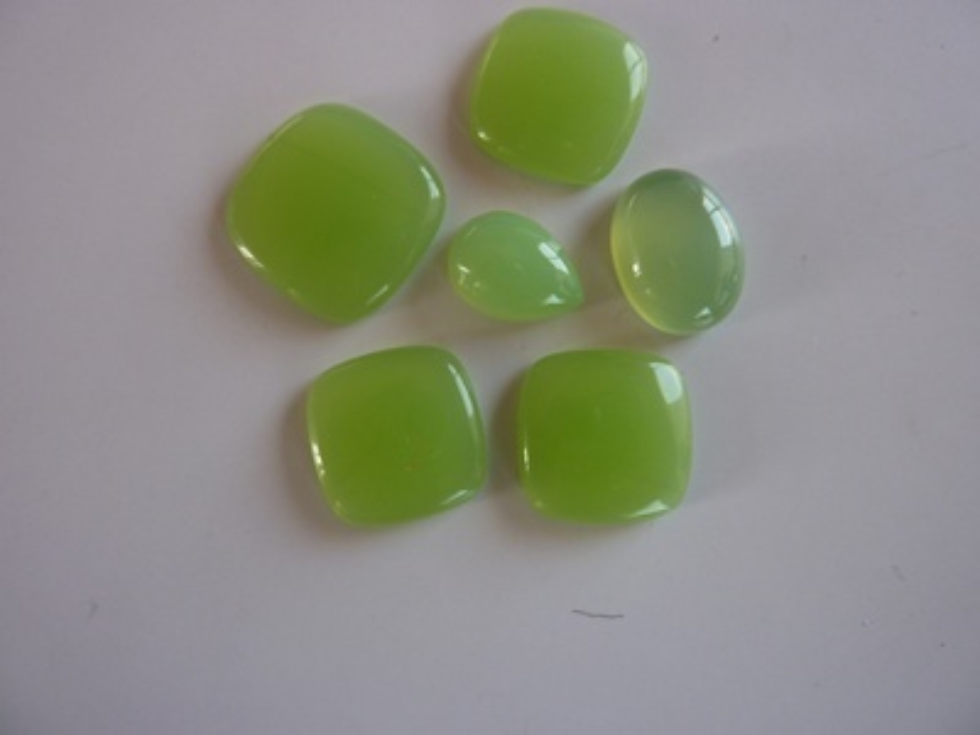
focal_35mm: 25
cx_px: 490
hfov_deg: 69.4
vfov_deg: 54.9
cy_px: 368
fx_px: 708
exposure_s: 1/40
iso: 80
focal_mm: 4.1
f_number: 3.3
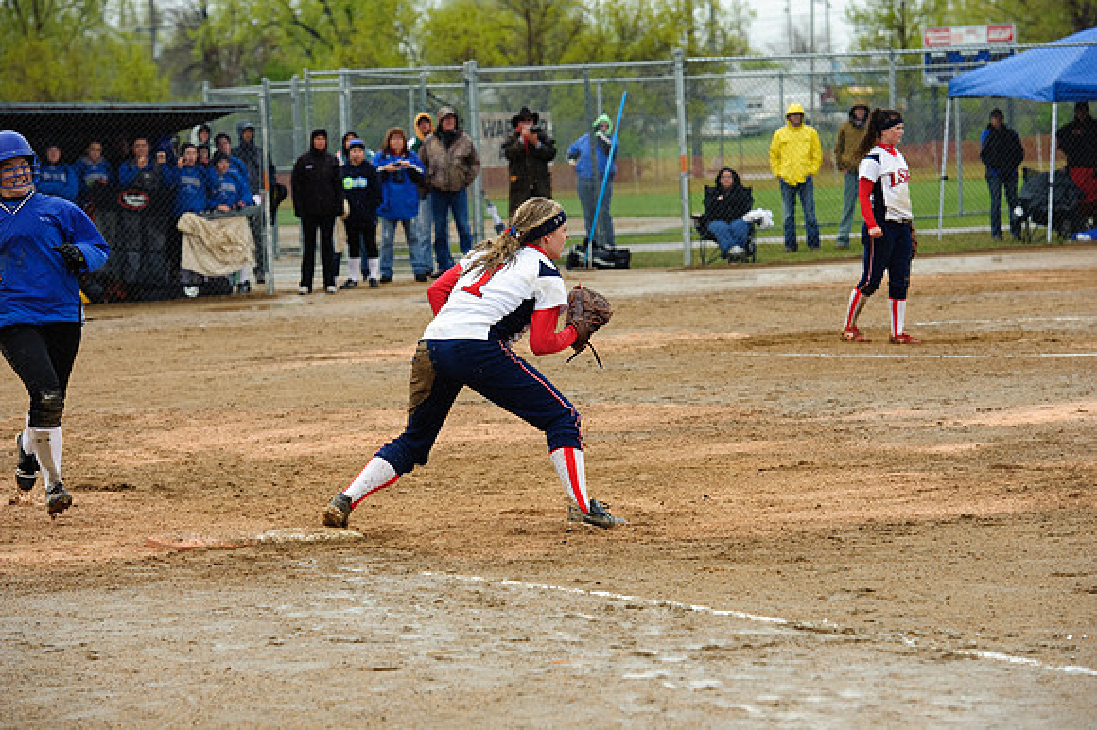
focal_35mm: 130
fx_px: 3959
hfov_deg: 15.8
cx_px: 548
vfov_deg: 10.5
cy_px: 365
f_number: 5.6
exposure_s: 1/1000
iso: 400
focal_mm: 130
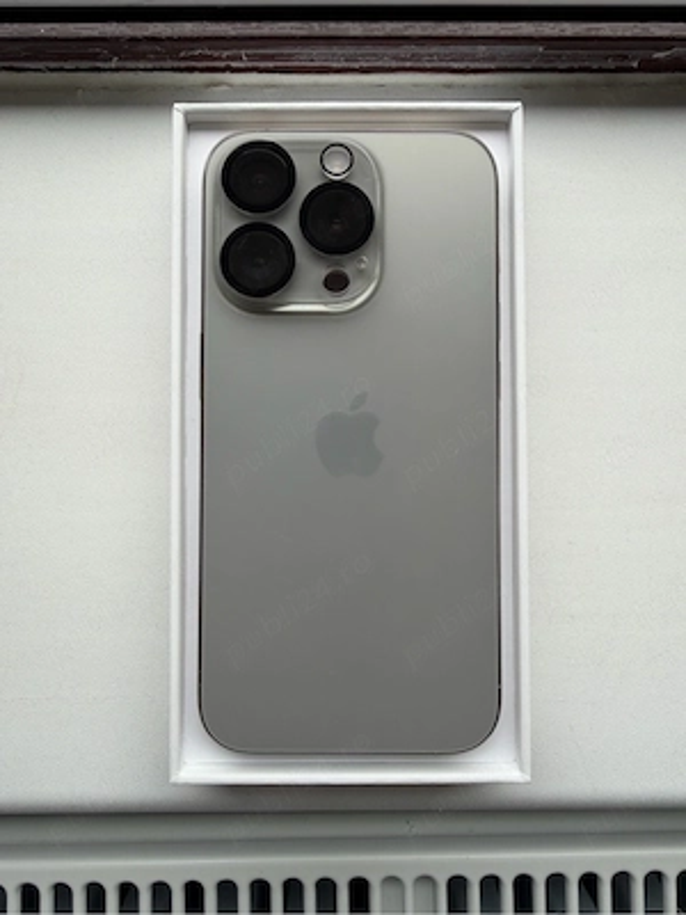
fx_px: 634
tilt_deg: -88.1
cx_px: 343
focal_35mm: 24
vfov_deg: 71.6
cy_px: 458
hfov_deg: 56.8
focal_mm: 2.22
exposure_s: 1/191
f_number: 2.2
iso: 40
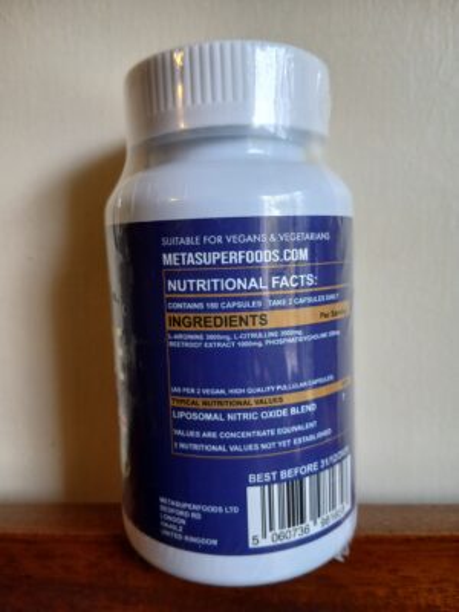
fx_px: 460
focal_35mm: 26
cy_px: 306
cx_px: 230
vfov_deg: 67.3
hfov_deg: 53.1
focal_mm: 3.98
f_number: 1.8
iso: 200
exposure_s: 1/50
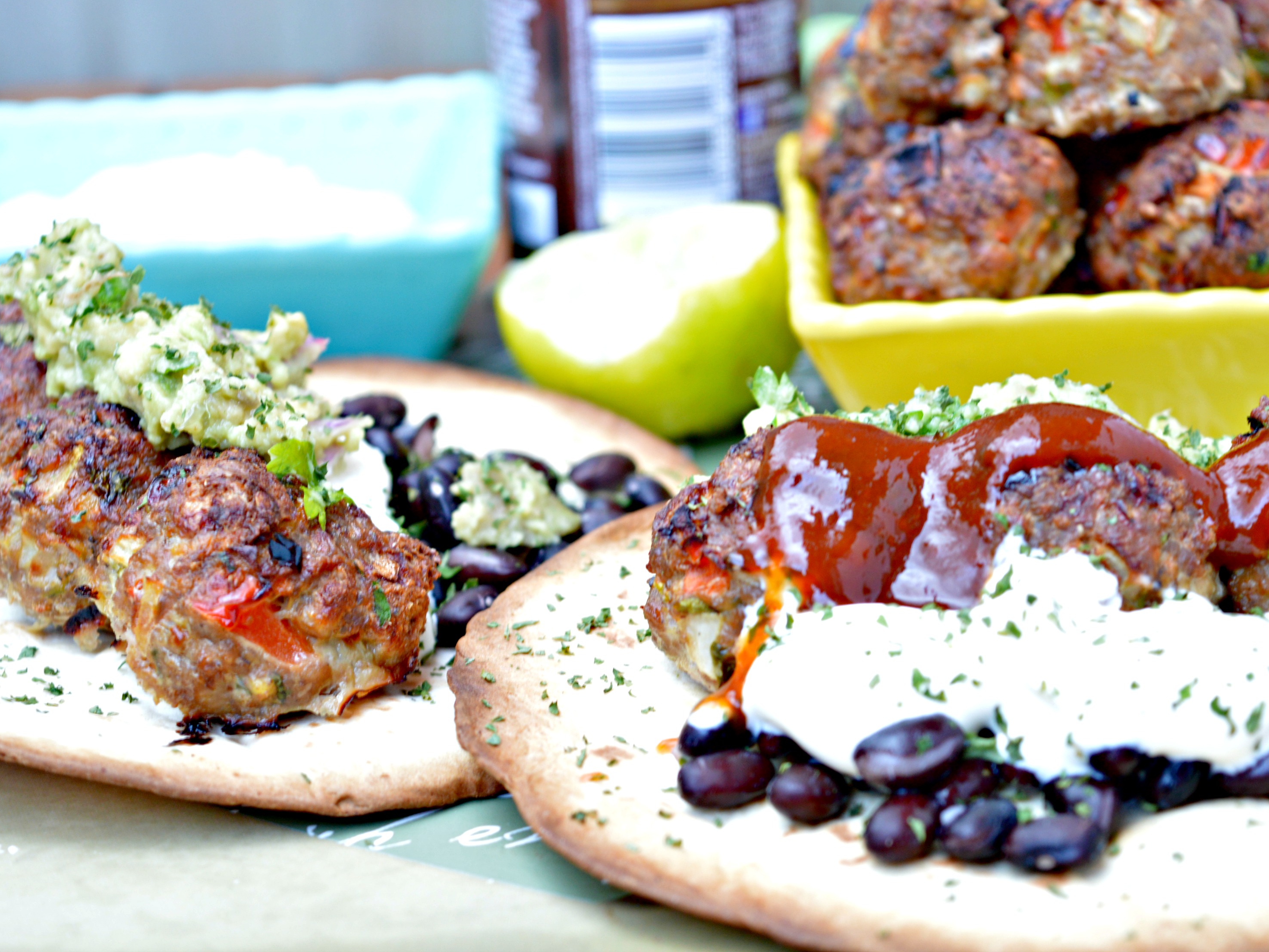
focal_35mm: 90
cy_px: 476
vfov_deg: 16.5
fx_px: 3283
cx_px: 709
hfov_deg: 21.9
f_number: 5.6
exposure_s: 1/20
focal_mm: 55
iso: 400
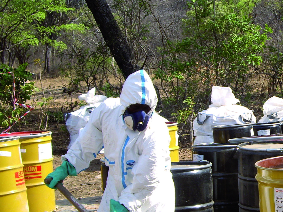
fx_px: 728
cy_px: 127
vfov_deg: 16.6
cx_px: 297
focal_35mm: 89
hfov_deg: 21.1
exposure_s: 1/500
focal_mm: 7.9
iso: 64
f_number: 2.8
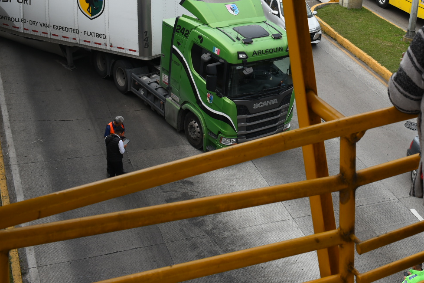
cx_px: 336
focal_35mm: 58
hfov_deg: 33.5
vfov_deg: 23.0
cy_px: 54
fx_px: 683
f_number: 7.1
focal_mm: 35
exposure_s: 1/320
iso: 500
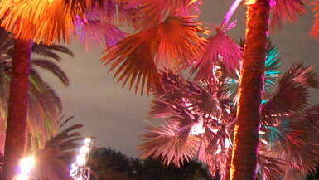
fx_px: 745
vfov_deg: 13.8
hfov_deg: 22.1
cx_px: 398
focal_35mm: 88
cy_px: 90
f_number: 3.5
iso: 1600
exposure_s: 1
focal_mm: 18
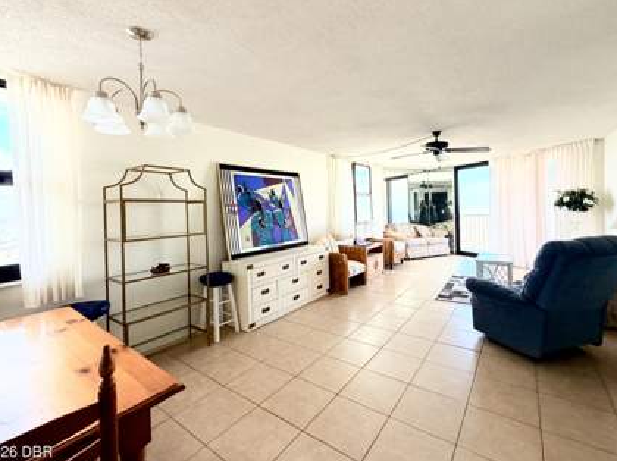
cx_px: 325
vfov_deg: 77.8
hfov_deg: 94.5
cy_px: 211
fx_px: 285
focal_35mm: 16
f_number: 2.2
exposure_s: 1/121
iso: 250
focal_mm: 2.22
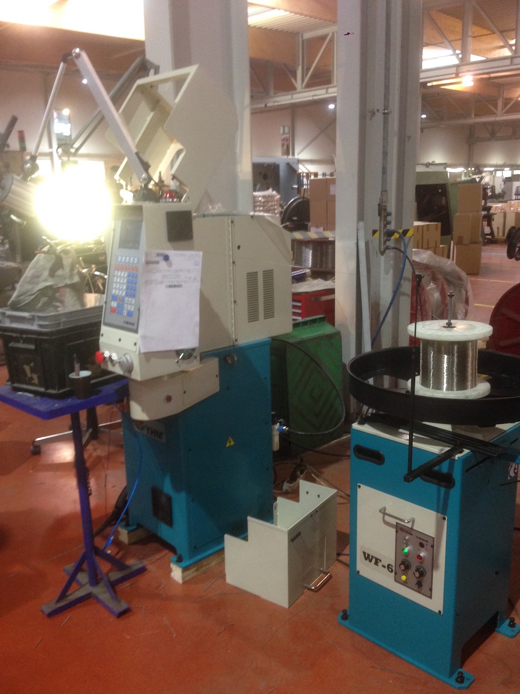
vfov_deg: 55.3
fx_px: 661
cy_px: 347
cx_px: 260
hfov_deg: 43.0
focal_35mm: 33
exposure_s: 1/20
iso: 200
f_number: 2.4
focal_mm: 4.12
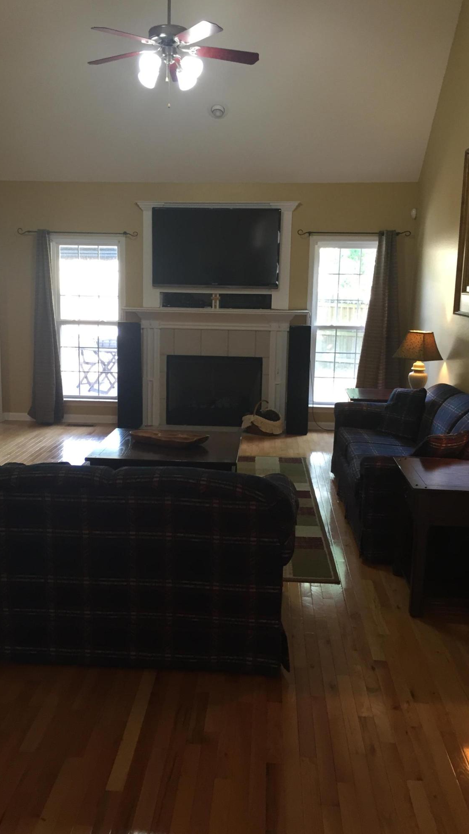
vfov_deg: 61.0
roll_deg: -0.6
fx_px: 707
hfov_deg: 36.6
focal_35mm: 32
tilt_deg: -7.6
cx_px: 211
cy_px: 414
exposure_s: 1/30
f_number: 2.2
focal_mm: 4.15
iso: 80
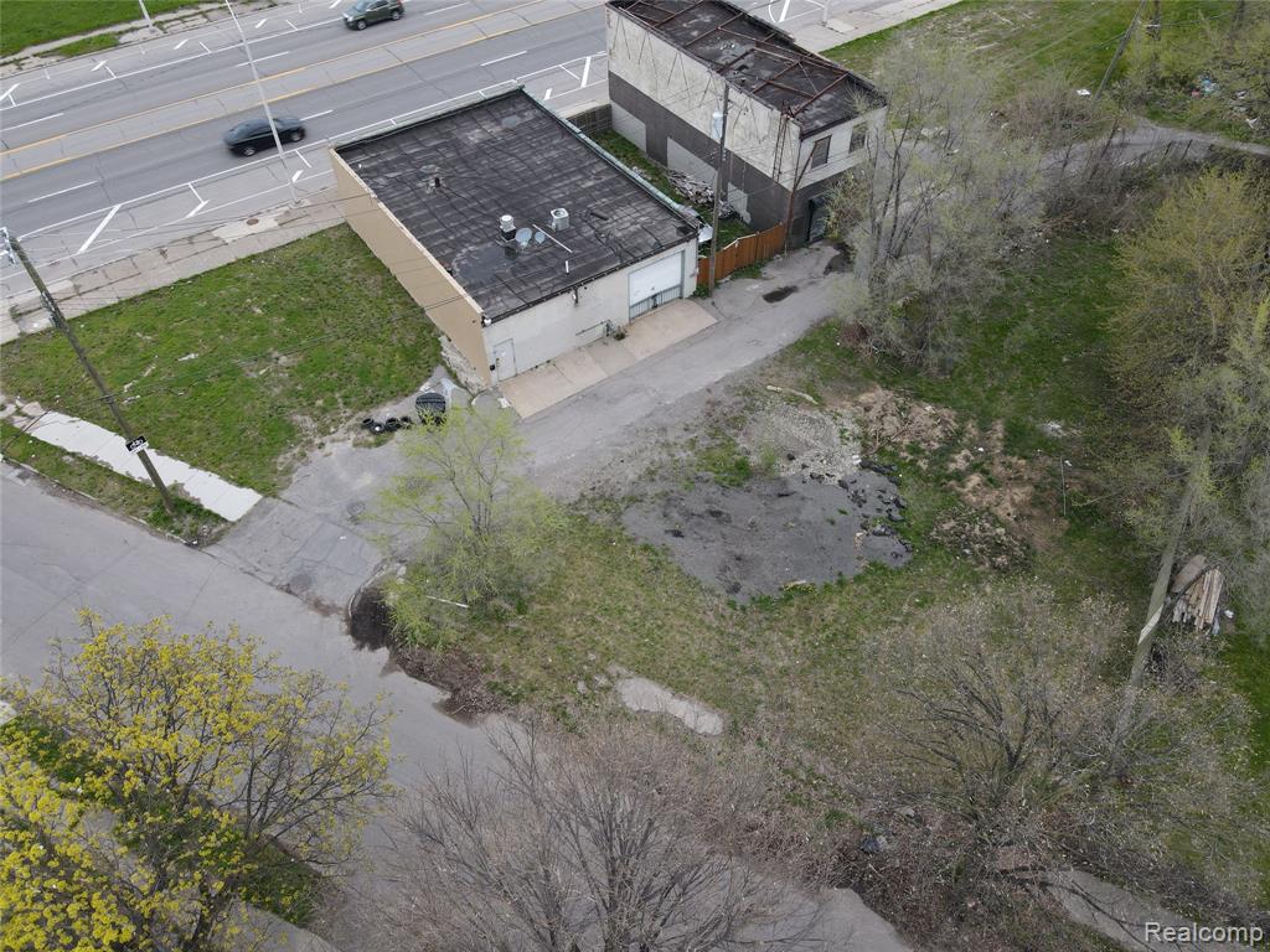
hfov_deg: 71.6
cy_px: 476
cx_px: 635
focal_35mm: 24
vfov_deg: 56.8
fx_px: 881
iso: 100
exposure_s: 1/80
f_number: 2.8
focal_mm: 4.5
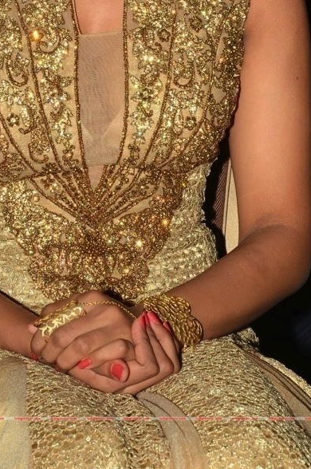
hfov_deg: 7.2
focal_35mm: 191
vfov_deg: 10.7
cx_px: 100
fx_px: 2484
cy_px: 17
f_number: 11
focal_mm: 62
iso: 200
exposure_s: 1/160
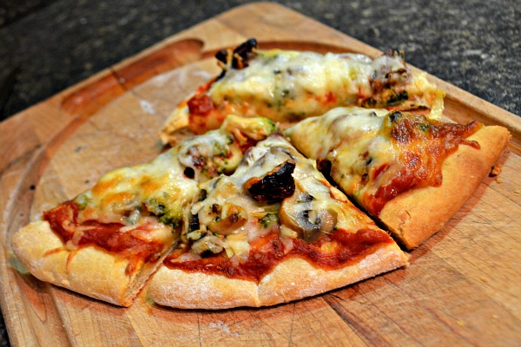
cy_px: 174
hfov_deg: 49.6
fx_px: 564
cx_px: 260
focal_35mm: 39
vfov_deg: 34.2
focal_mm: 26
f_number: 4.2
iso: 1250
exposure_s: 1/15
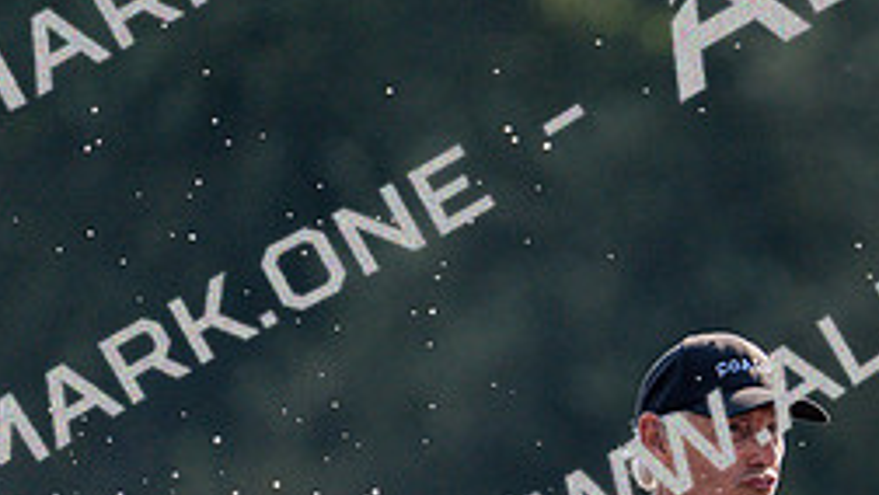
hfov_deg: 1.6
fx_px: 30779
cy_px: 612
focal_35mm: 1320
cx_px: 858
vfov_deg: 0.9
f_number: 6.3
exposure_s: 1/1600
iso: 320
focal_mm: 547
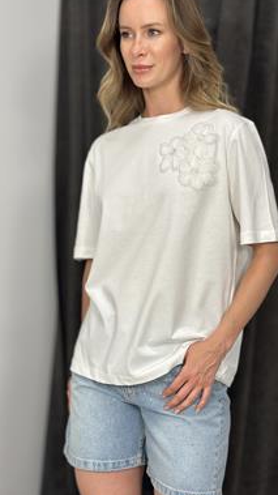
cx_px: 178
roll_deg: -3.2
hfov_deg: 21.0
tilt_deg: -3.1
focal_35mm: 57
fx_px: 747
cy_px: 236
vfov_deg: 36.6
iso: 64
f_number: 1.78
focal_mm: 6.86
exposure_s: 1/100
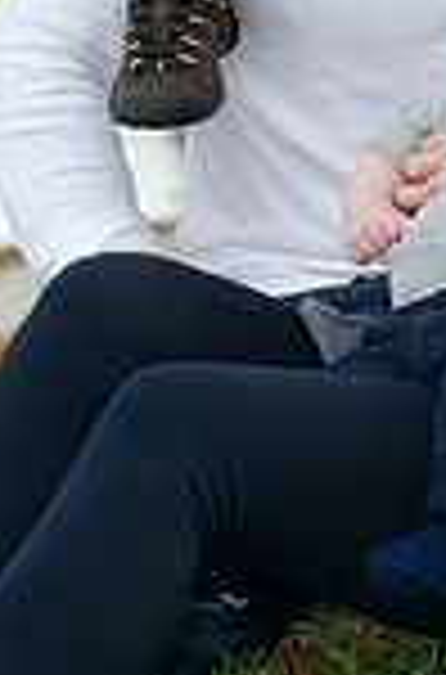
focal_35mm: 316
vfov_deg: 6.5
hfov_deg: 4.3
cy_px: -256
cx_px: 525
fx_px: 5913
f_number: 5
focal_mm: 105
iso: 400
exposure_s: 1/250
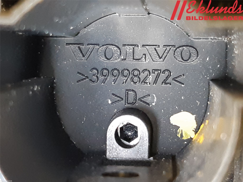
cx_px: 122
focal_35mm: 26
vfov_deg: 53.1
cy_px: 91
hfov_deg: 67.3
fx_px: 183
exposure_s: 1/50
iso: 200
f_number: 1.7
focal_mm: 3.93
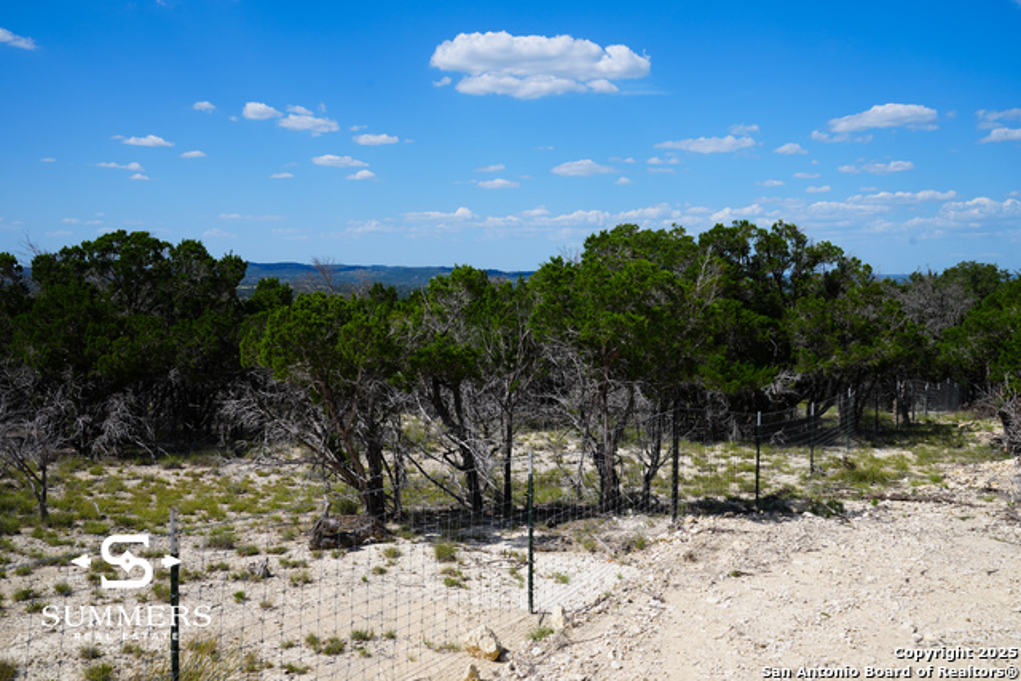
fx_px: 1021
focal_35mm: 36
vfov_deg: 36.9
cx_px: 510
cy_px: 340
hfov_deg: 53.1
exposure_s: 1/200
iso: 100
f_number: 10
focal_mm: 36
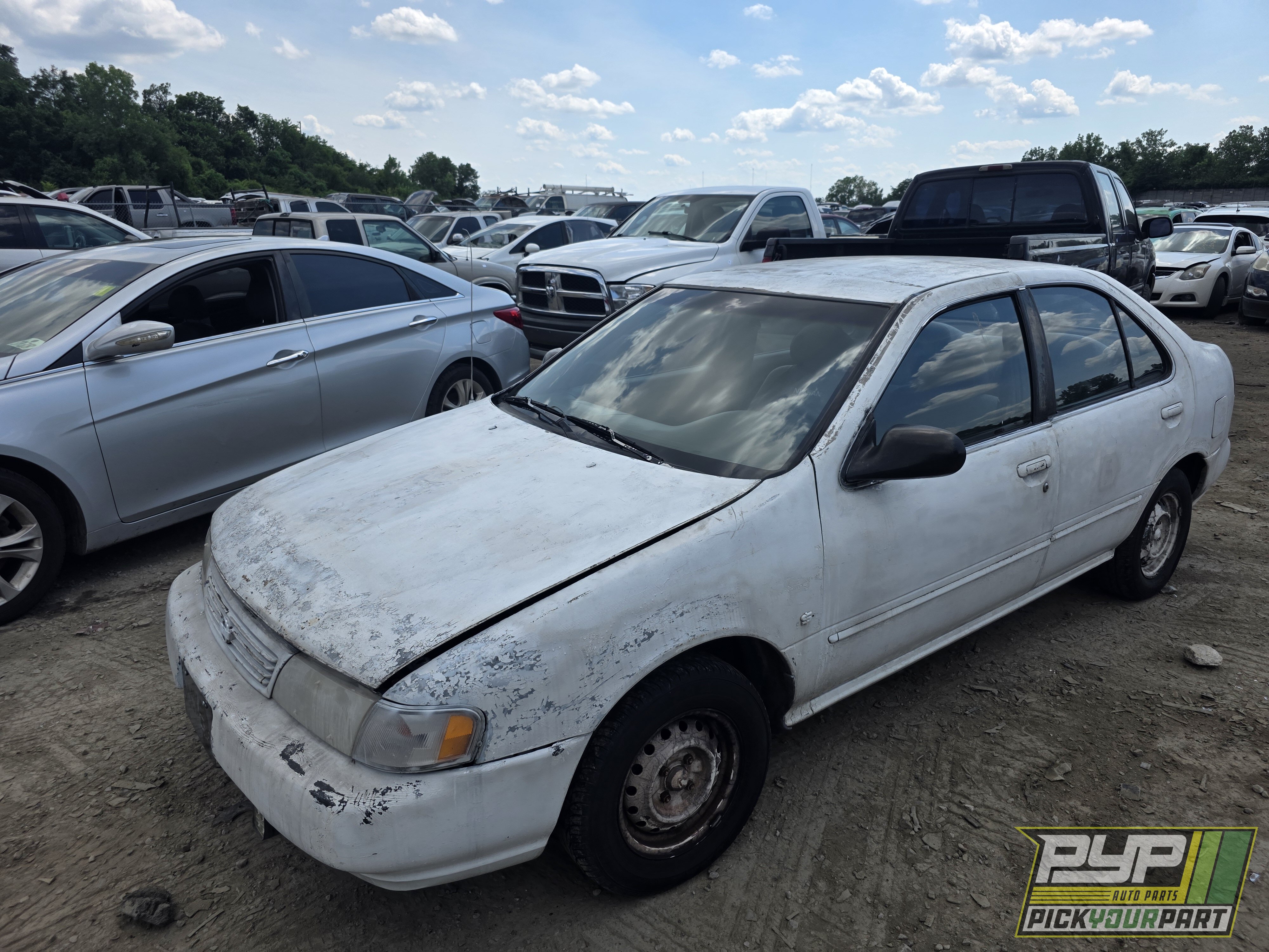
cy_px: 476
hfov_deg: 73.9
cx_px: 634
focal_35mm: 23
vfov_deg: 58.9
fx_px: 843
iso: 80
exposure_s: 1/7061
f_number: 1.7
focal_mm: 6.3
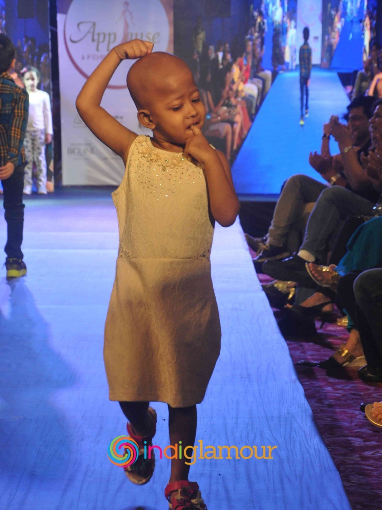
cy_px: 279
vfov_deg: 18.2
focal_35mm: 108
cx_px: 192
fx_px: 1590
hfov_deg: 13.7
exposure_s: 1/125
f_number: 9
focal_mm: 66
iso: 1250
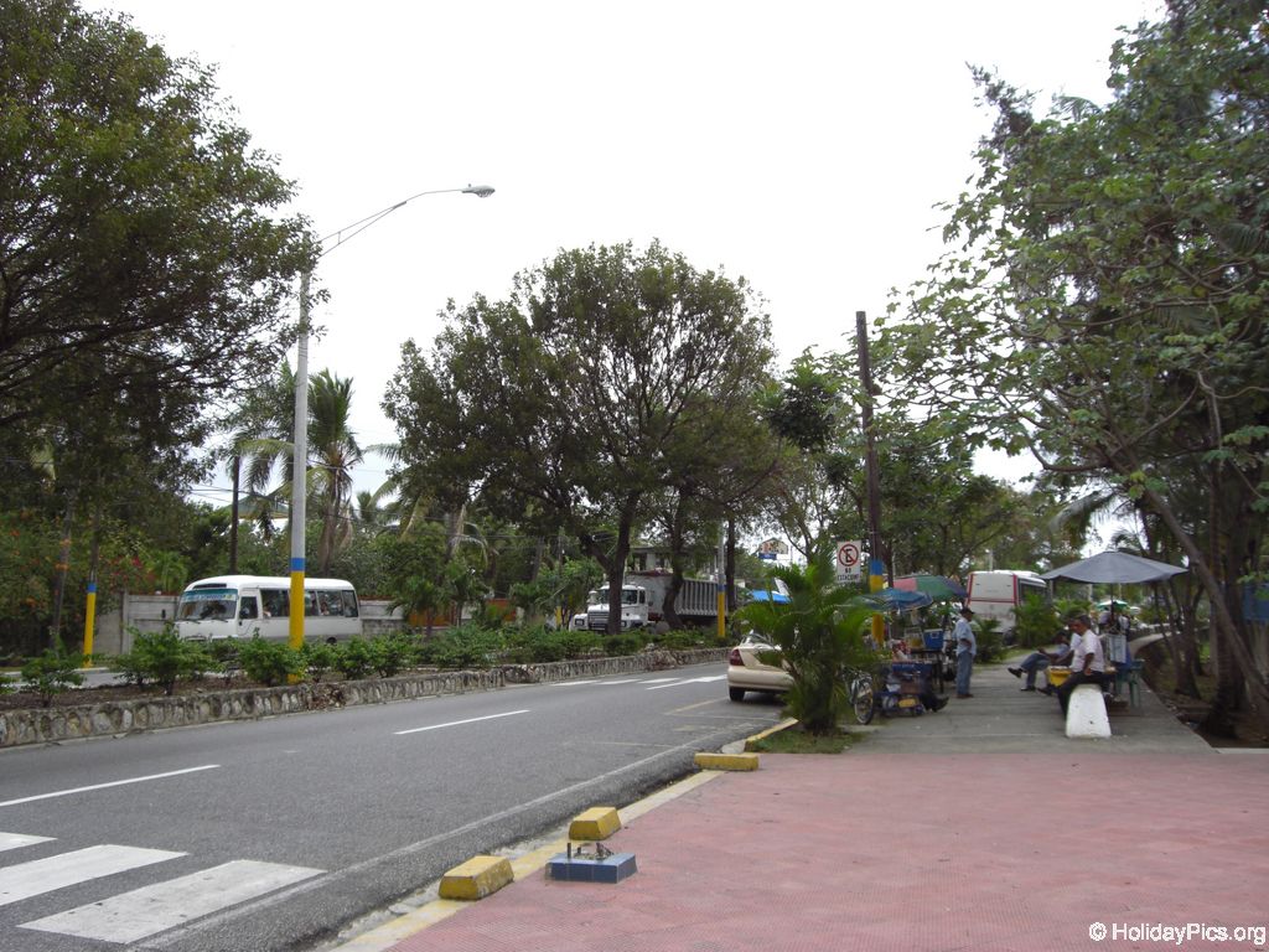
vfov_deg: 37.7
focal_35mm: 38
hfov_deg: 49.0
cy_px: 476
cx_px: 634
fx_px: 1393
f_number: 2.7
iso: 64
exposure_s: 1/800
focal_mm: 6.2
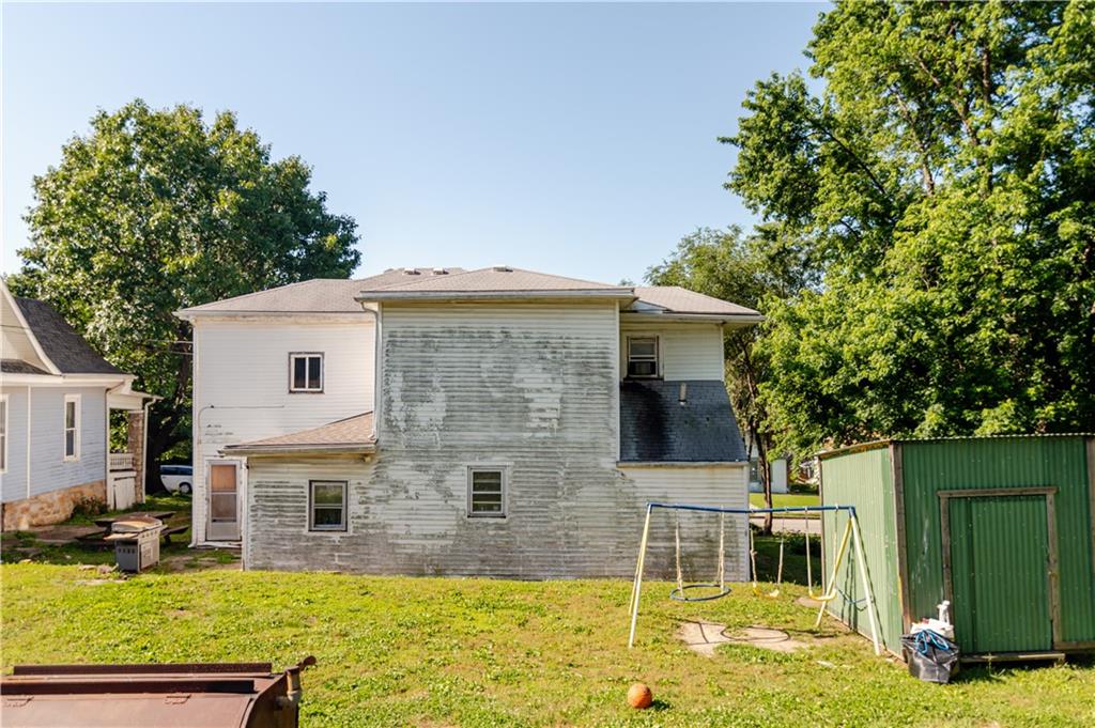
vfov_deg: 46.3
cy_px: 364
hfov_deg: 65.5
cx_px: 548
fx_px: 851
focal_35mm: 28
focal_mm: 28
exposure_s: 1/3200
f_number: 3.2
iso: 100
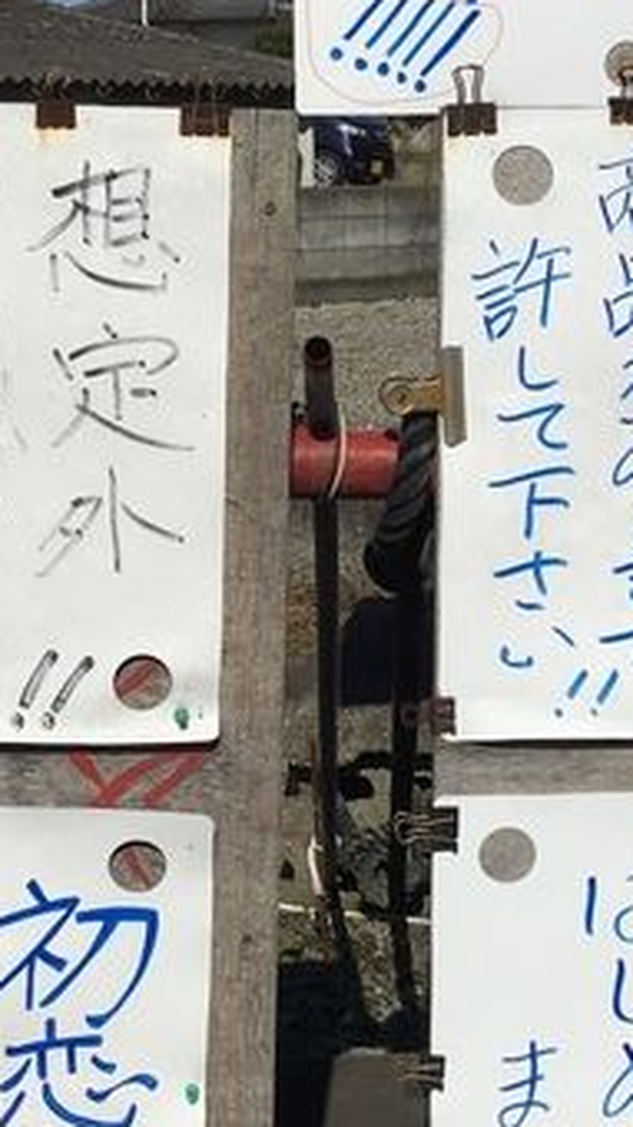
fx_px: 2419
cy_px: 555
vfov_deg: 26.2
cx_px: 227
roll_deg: -0.5
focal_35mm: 81
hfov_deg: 14.9
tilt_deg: -11.4
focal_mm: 3.3
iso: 25
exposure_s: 1/4082
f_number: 2.4
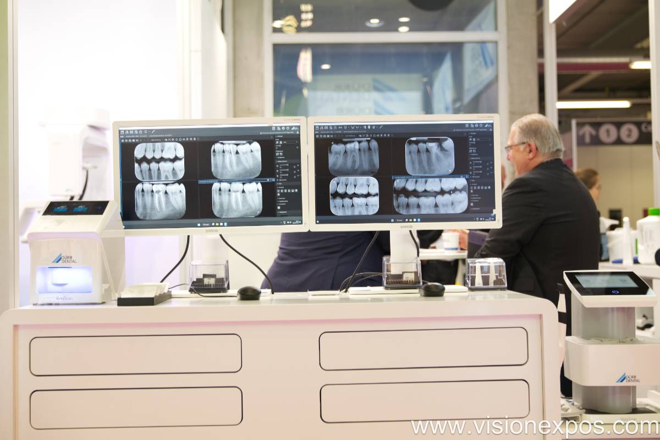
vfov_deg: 27.5
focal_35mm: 49
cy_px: 220
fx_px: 898
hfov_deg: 40.3
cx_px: 330
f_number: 3.6
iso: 800
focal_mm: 49
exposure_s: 1/100
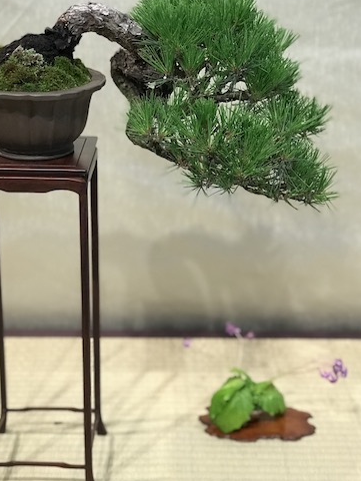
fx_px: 988
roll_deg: -1.1
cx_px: 165
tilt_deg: -19.4
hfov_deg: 20.7
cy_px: 211
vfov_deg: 27.4
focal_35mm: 71
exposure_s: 1/50
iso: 160
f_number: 2.8
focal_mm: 6.6
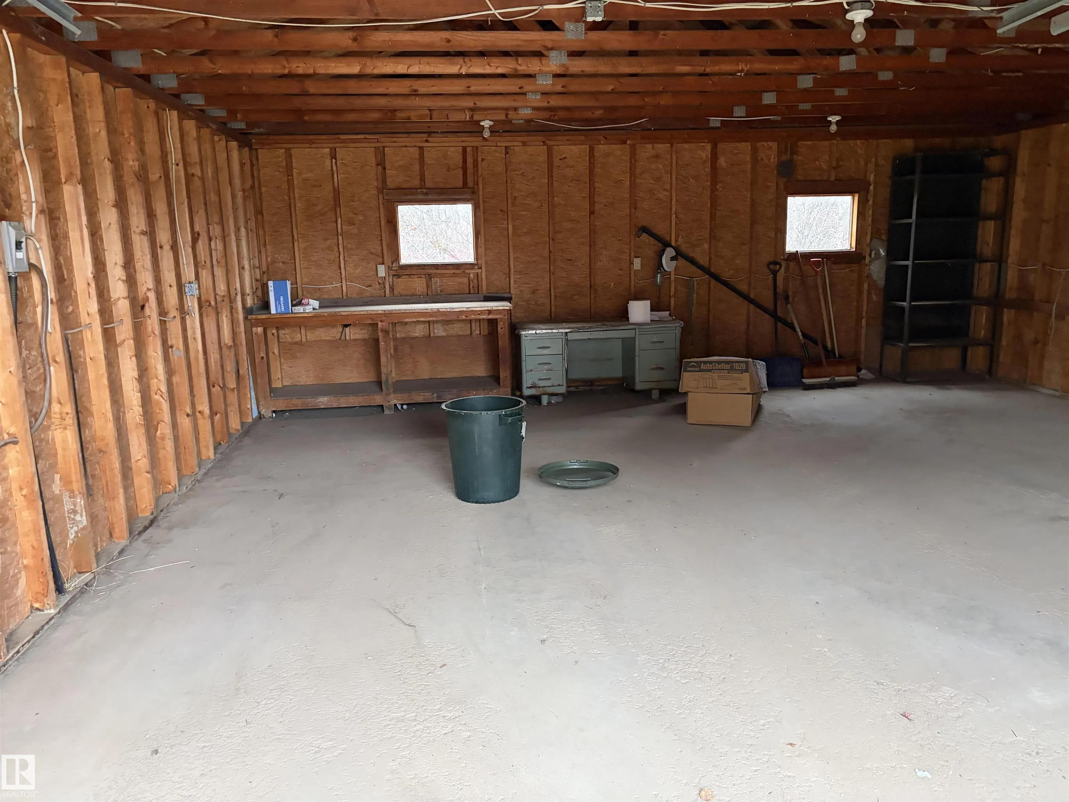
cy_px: 401
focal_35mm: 26
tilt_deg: -11.4
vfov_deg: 53.1
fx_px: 803
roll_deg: +1.6
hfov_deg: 67.3
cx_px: 534
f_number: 1.6
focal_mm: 5.96
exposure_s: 1/60
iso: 400
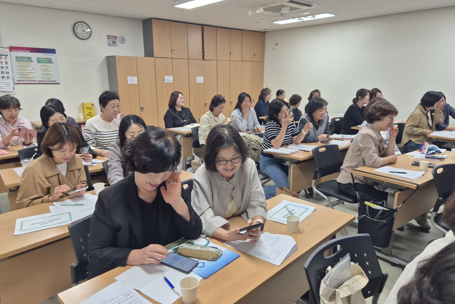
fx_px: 316
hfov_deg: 71.5
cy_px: 157
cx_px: 234
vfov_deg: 51.3
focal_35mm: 25
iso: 125
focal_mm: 5.4
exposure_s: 1/120
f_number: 1.8
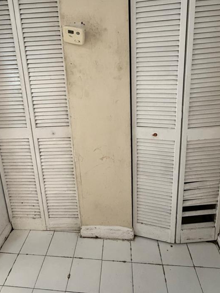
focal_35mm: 24
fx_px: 203
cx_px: 97
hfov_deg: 56.7
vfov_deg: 69.9
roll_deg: +2.9
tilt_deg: -14.9
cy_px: 103
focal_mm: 2.22
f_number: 2.2
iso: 400
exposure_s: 1/60
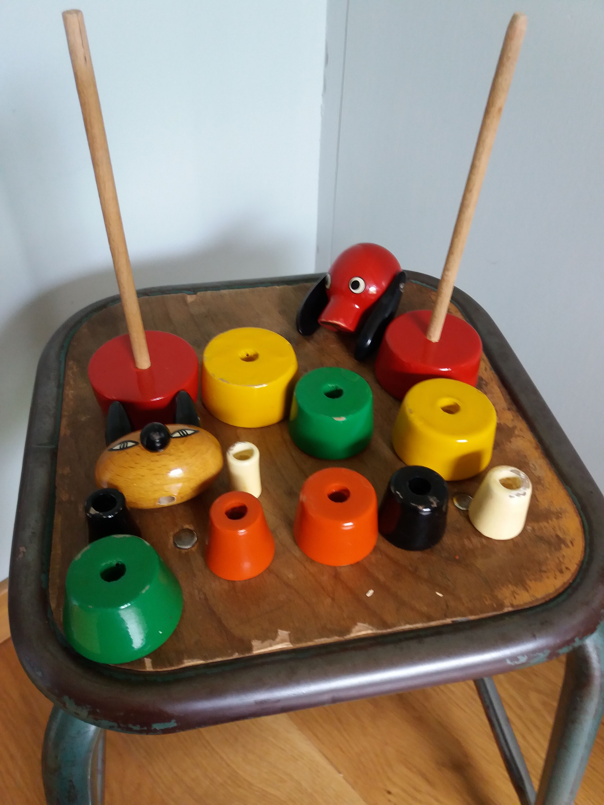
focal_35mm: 28
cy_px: 402
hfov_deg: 49.7
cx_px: 302
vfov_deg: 63.4
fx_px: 651
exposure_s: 1/17
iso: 160
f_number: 1.9
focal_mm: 3.7
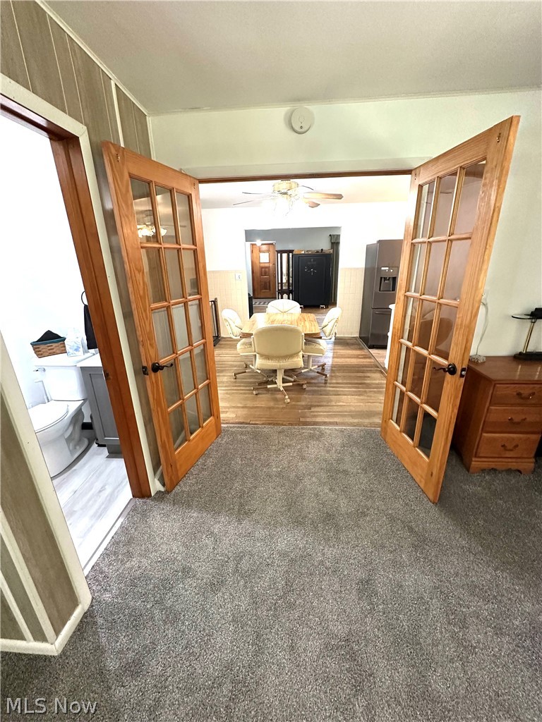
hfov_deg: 85.7
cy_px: 361
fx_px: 292
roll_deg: +0.5
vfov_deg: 102.1
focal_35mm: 14
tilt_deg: -18.2
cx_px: 271
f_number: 2.2
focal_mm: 2.22
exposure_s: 1/60
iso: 400
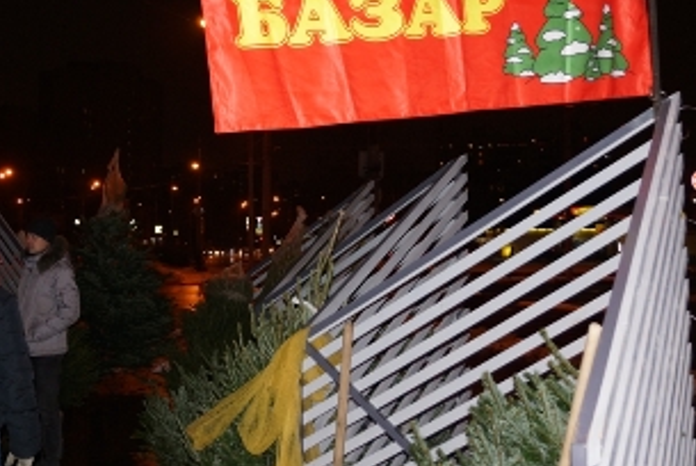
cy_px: 159
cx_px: 297
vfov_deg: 30.4
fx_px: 851
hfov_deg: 44.3
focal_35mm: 44
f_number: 3.5
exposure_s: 1/60
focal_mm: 20
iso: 500
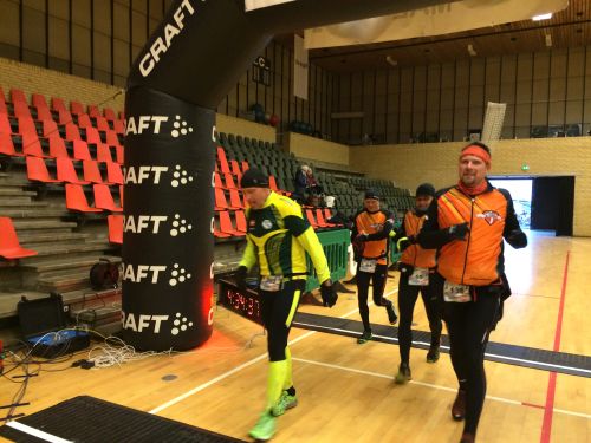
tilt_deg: -6.0
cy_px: 222
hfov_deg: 61.7
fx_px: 495
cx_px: 296
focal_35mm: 29
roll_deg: -0.9
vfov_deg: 48.2
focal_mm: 4.15
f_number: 2.2
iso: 320
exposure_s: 1/33
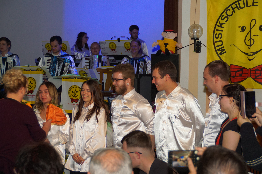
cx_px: 131
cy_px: 87
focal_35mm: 105
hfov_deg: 19.5
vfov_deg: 13.0
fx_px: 764
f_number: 5
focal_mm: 70
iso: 800
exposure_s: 1/60
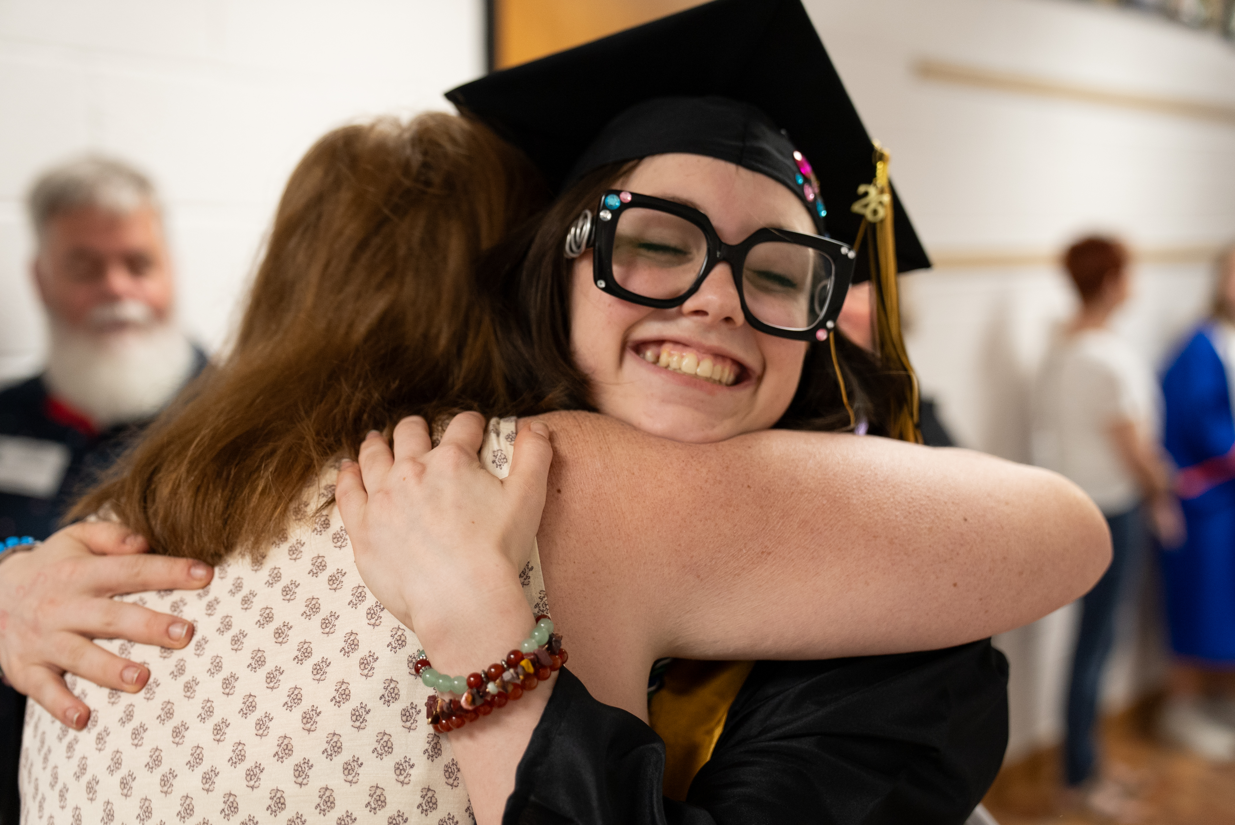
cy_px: 412
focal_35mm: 49
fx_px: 1682
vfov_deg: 27.6
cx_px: 618
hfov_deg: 40.3
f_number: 2.8
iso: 1250
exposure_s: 1/125
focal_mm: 49
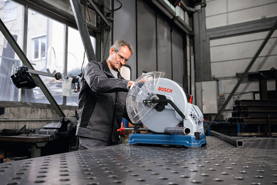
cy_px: 92
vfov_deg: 39.4
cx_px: 138
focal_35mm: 34
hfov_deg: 56.5
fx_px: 258
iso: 800
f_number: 4.5
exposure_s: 1/80
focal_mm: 33.5
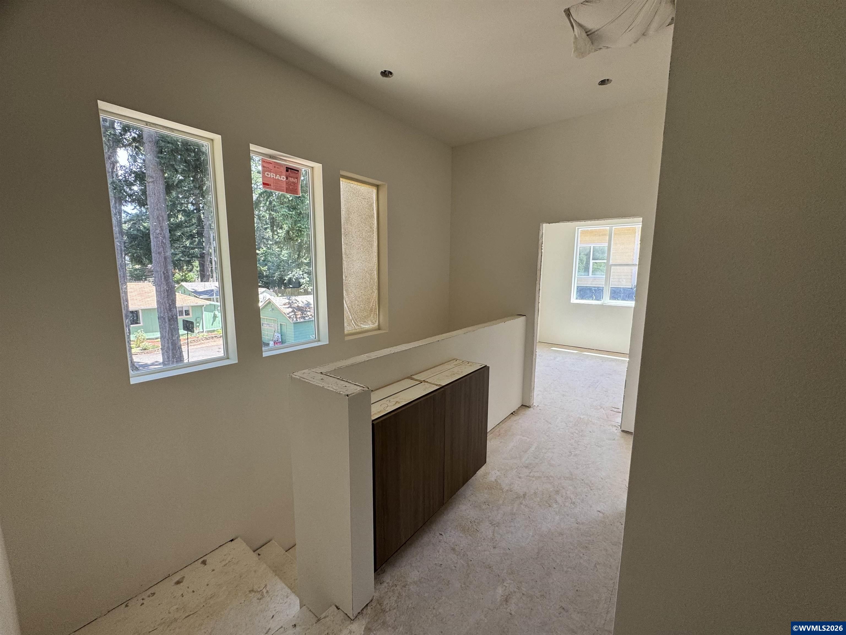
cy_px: 318
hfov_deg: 102.1
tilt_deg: -8.3
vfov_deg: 85.7
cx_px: 423
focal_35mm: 14
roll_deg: -0.4
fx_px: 342
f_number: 2.2
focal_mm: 2.22
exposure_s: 1/99
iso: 80
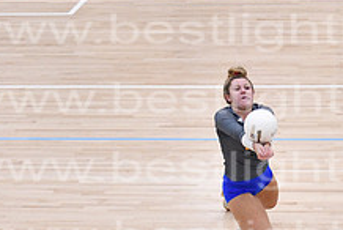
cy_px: 136
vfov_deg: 4.9
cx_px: 321
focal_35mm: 279
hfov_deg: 7.3
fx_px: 2662
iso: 6400
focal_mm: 70
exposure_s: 1/1000
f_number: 3.2
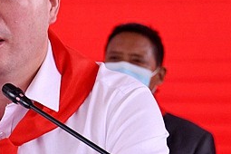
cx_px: -9
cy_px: 85
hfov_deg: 7.8
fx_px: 1694
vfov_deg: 5.2
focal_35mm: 264
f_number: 4.8
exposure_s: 1/200
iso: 800
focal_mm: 56
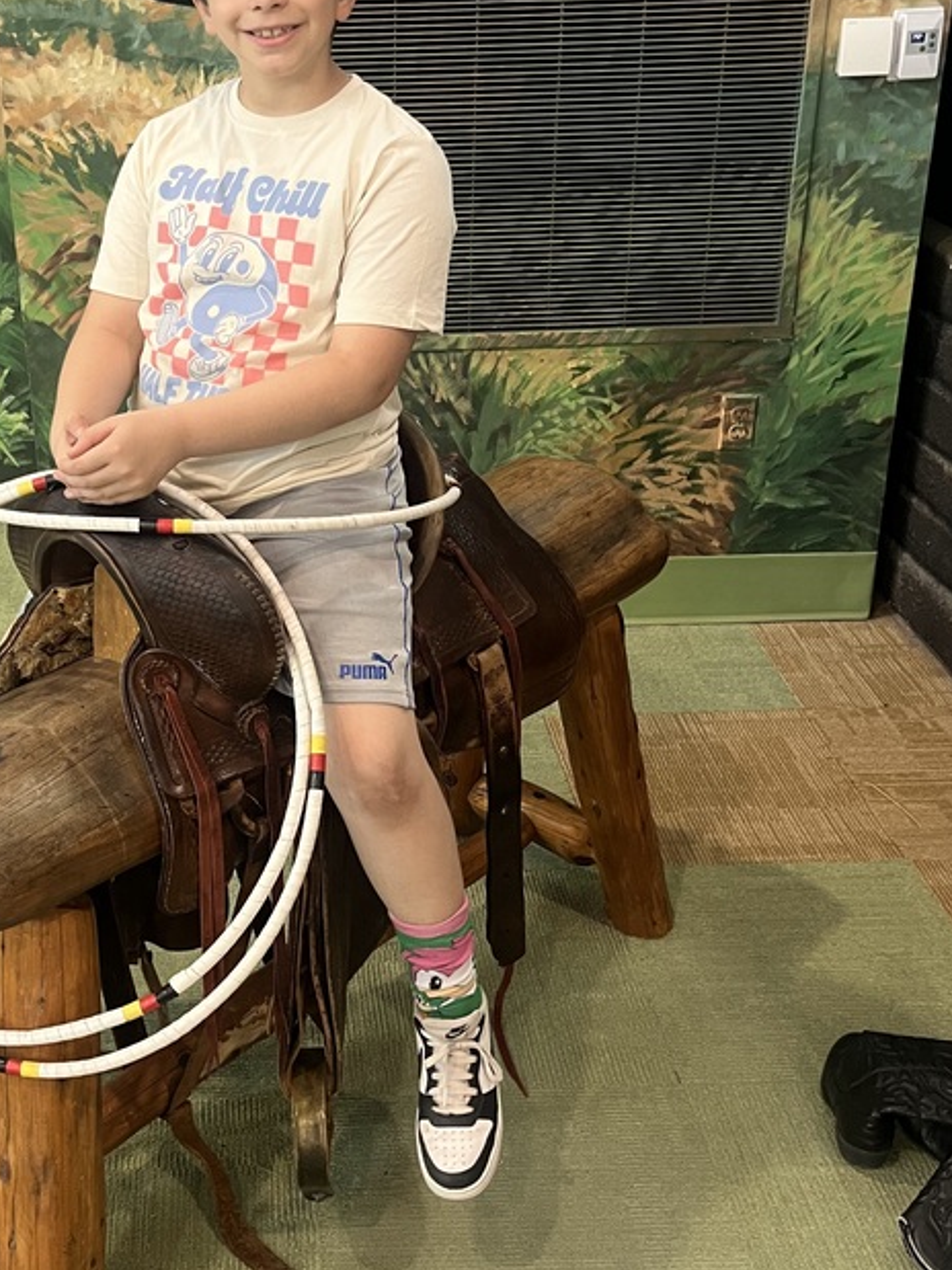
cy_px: 552
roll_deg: +2.6
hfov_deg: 33.0
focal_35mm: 43
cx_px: 246
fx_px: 1577
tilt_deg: -23.8
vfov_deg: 43.8
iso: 200
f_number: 1.6
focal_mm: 5.1
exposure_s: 1/60.2
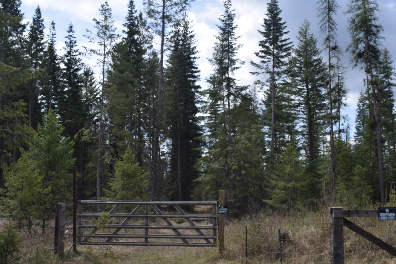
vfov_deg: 29.9
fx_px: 495
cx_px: 198
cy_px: 132
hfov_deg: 43.6
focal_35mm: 45
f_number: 10
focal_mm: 30
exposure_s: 1/400
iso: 200
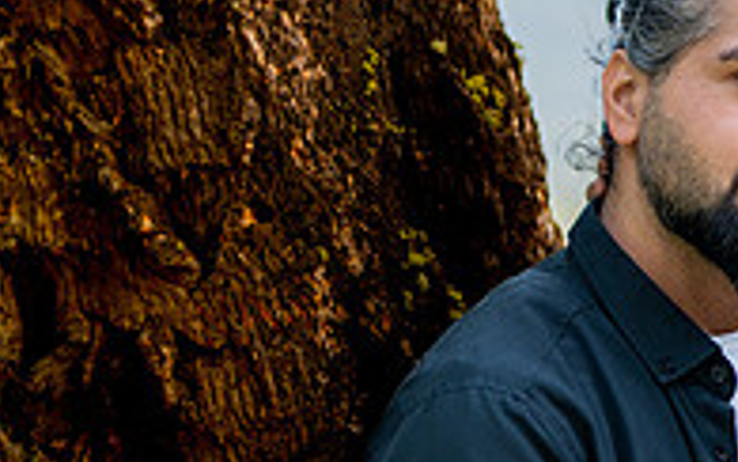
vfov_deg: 12.3
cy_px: 362
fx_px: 2133
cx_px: 1029
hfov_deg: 18.0
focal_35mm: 106
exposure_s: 1/2000
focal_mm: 35
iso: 200
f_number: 1.2
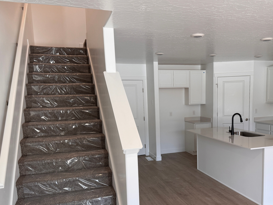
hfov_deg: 54.8
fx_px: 260
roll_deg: +1.4
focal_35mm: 33
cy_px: 132
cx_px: 168
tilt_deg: -7.3
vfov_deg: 42.5
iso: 100
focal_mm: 6.76
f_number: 1.78
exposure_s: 1/120
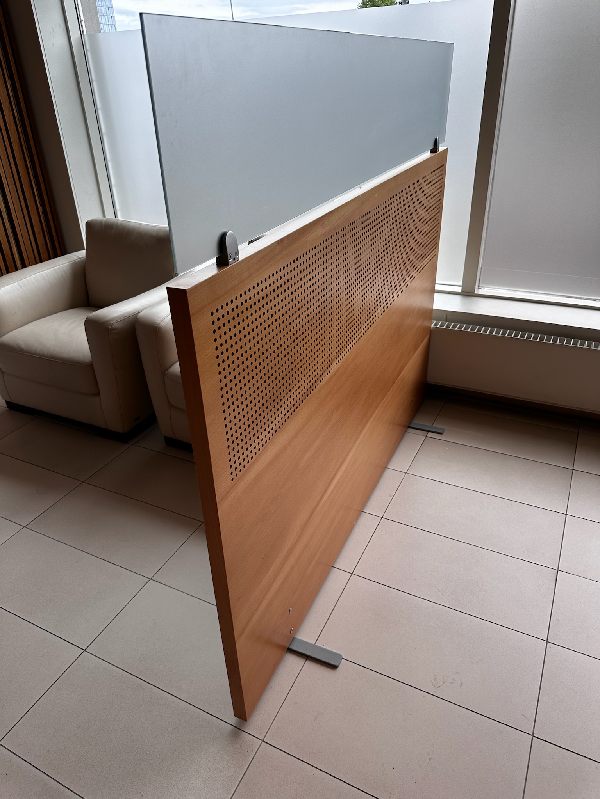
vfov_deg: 71.6
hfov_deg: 56.8
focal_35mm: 24
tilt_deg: -30.4
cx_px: 300
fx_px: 555
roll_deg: +2.4
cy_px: 400
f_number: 1.78
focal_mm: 6.86
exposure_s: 1/197
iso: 64
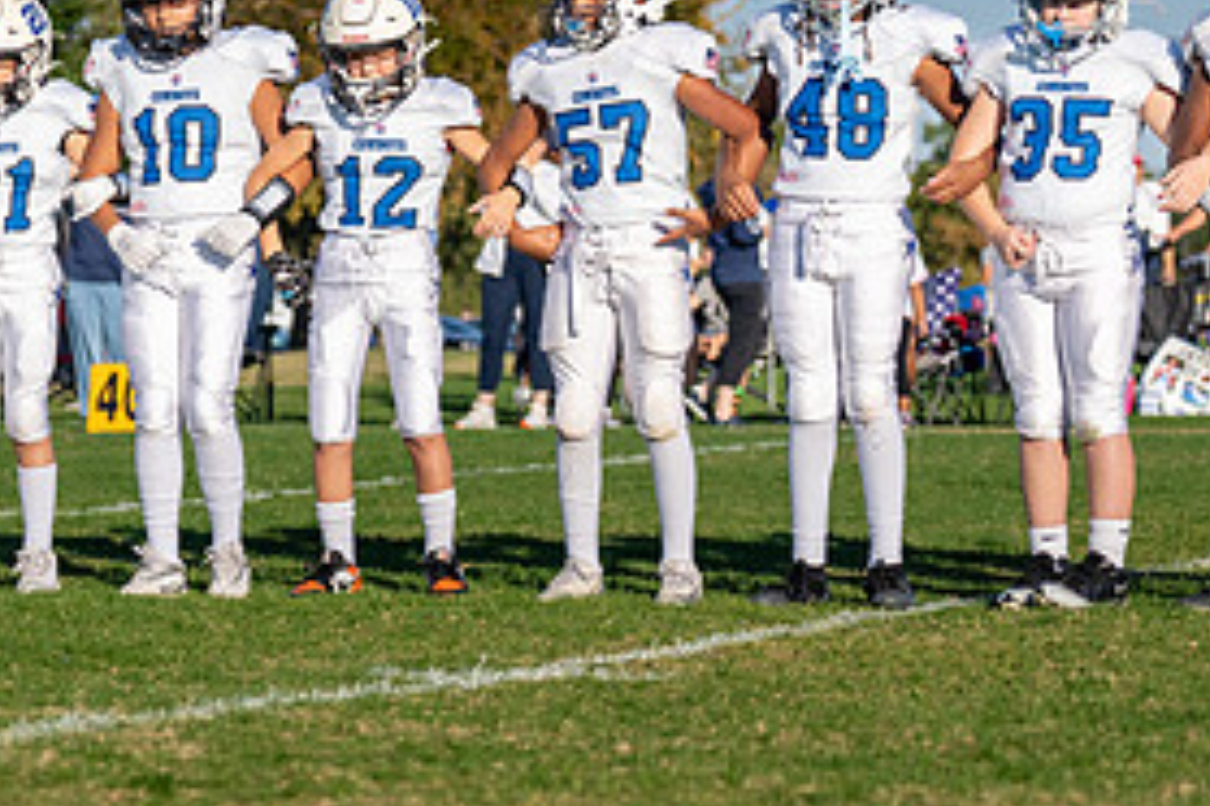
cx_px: 565
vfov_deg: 7.5
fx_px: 6150
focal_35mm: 183
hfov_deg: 11.2
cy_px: 269
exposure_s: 1/5000
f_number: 2.8
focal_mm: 70
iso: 250
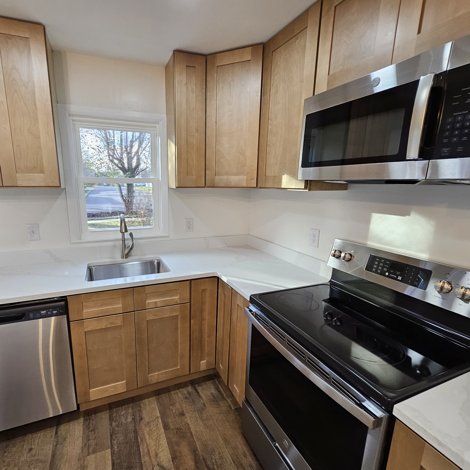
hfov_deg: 86.8
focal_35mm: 16
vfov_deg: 87.4
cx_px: 198
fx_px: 246
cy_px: 238
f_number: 2.2
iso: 100
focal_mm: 1.74
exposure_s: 1/60
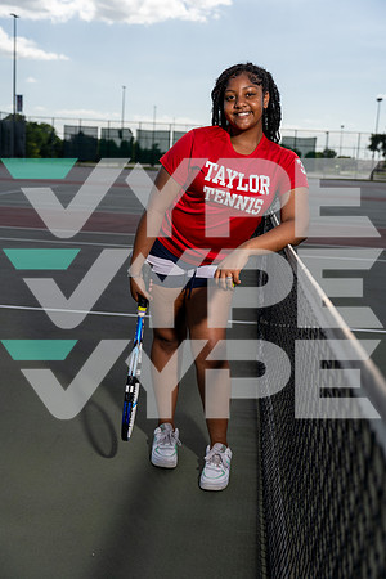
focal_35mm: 44
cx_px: 193
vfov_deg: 44.5
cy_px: 290
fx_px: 708
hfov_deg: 30.5
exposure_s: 1/1250
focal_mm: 44
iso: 100
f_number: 4
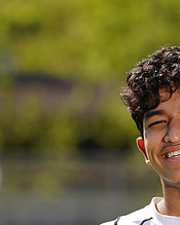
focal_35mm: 791
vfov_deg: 2.4
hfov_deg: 2.0
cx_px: 192
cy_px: 251
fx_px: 5271
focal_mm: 318
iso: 64
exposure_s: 1/200
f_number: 7.1
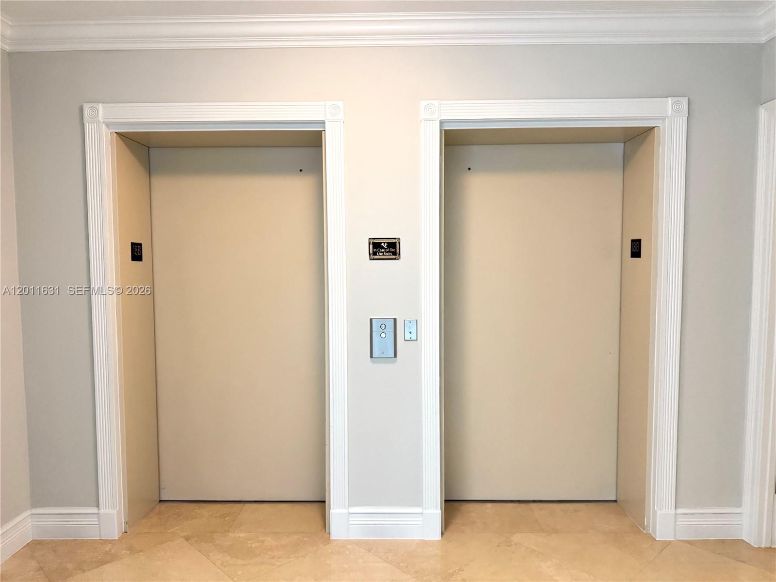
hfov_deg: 71.6
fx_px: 538
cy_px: 291
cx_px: 388
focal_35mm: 24
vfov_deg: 56.8
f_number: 1.78
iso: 640
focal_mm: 6.76
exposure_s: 1/60
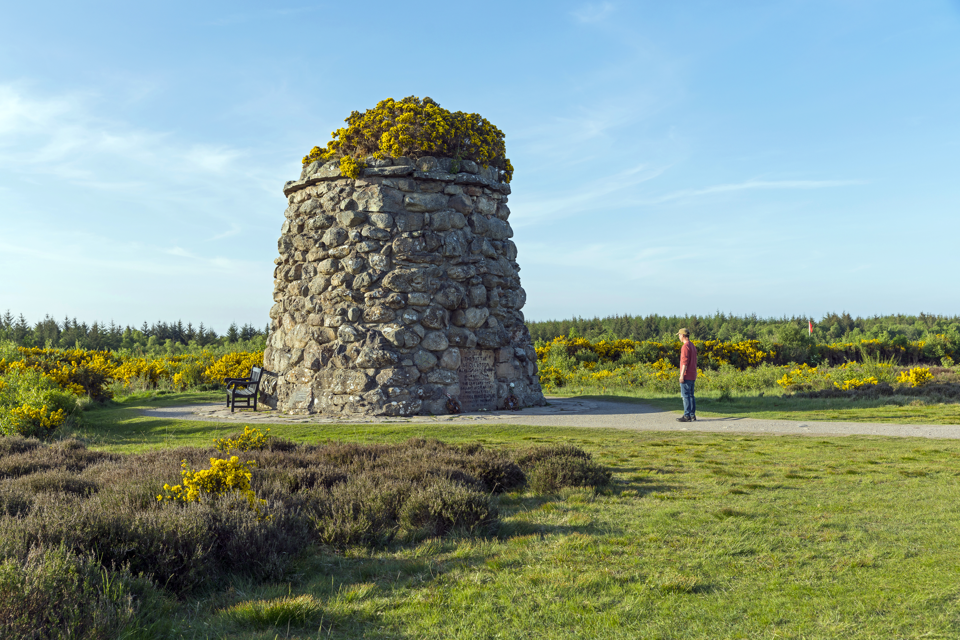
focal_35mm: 39
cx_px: 480
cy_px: 320
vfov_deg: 34.2
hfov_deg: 49.5
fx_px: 1040
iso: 160
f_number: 7.1
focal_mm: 39
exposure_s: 1/320
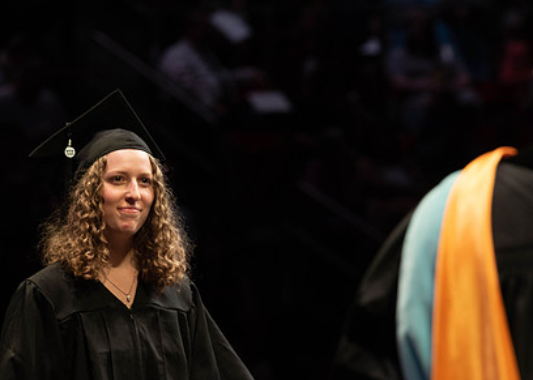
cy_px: 255
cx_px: 215
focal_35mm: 283
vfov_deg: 5.1
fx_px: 4282
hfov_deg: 7.1
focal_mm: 190
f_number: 4.5
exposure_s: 1/320
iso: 1600
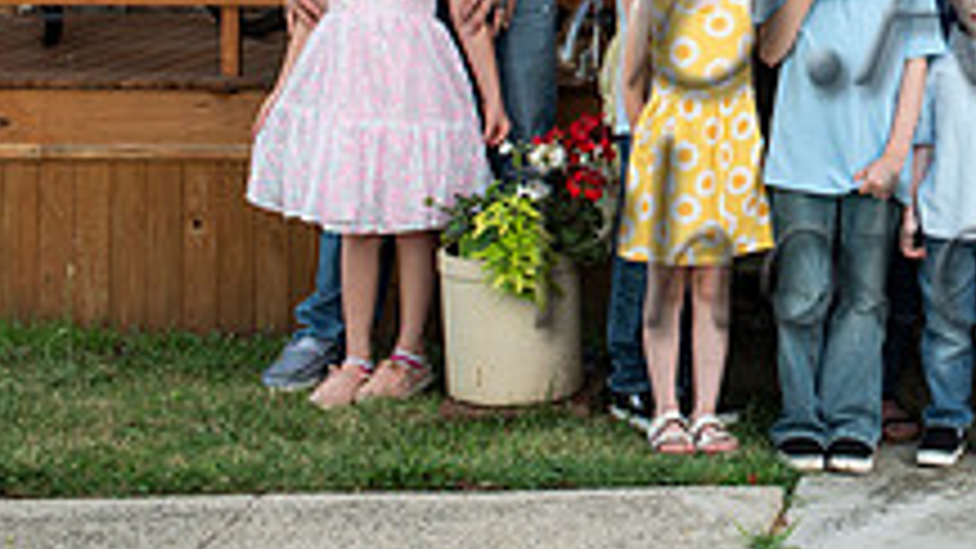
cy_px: -286
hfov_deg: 16.5
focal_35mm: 126
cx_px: 1088
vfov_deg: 9.3
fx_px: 3260
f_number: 8
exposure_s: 1/125
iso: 320
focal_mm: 45
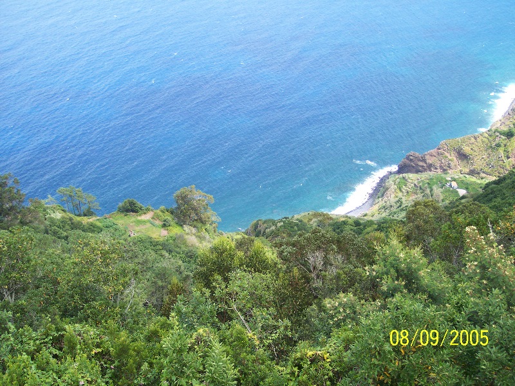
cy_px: 193
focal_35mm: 38
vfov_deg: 37.7
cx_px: 258
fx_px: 565
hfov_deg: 49.0
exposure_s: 1/500
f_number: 2.8
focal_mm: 8
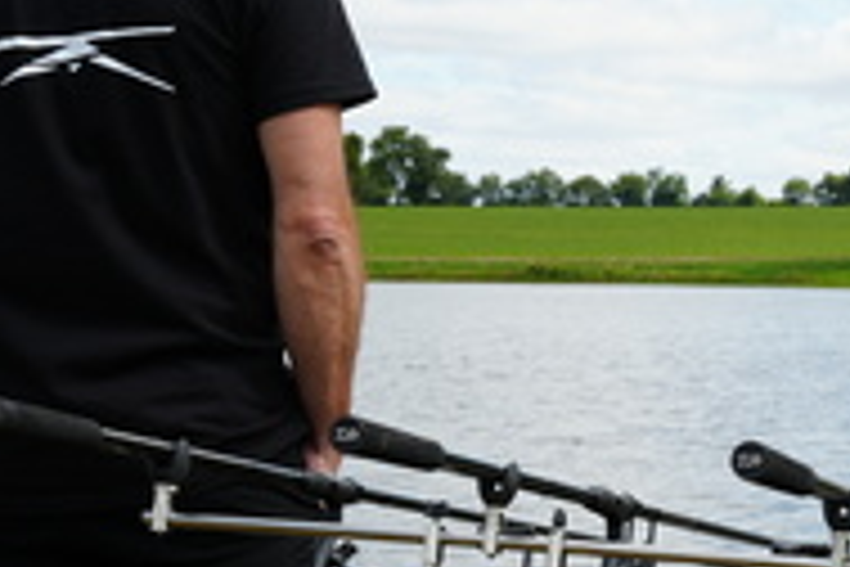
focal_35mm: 115
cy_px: 578
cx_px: 1025
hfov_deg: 16.9
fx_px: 2724
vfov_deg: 11.7
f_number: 9
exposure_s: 1/125
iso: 100
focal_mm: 31.1
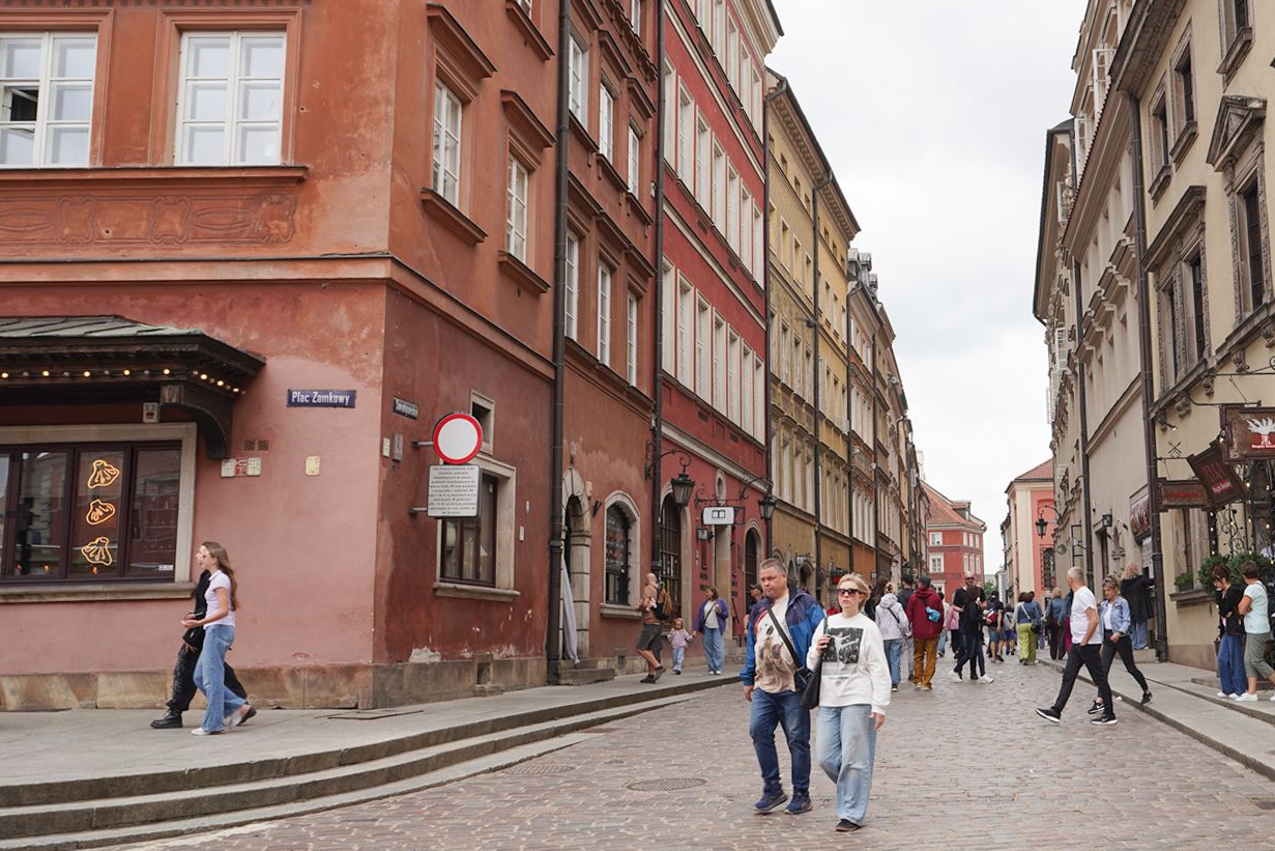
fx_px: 1381
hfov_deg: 48.1
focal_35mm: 39
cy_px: 406
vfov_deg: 34.2
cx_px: 917
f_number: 9
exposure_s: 1/100
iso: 100
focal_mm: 24
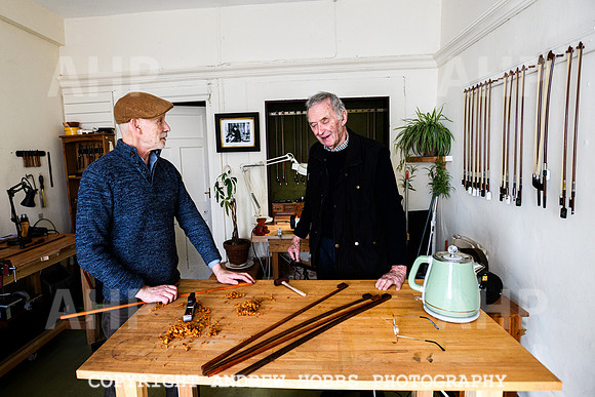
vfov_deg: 61.3
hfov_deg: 83.0
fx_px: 335
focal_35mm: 20
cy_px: 196
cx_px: 270
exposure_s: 1/320
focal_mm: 17
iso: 800
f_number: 3.5
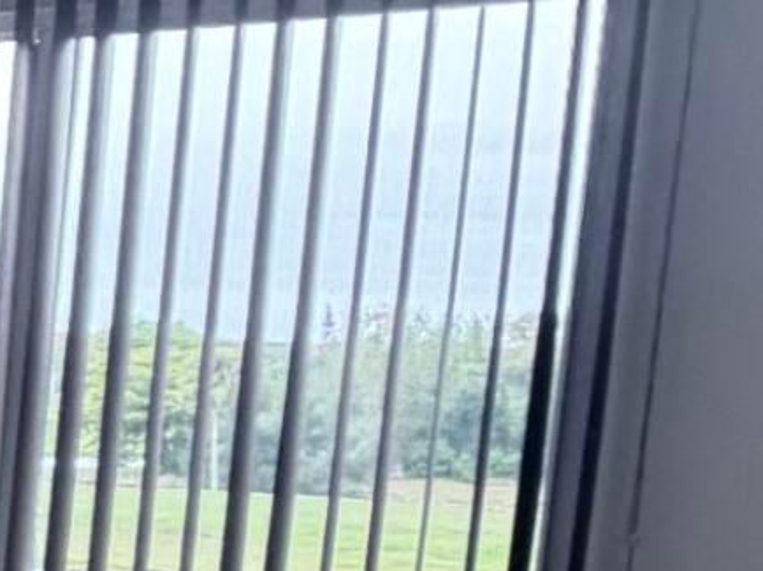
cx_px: -1108
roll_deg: -1.6
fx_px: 2049
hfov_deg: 14.0
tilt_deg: -5.5
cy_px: 534
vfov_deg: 15.7
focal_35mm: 93
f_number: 2.2
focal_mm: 2.22
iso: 160
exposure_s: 1/120
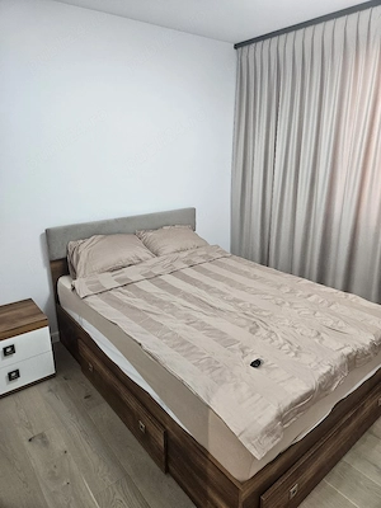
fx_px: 338
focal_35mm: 23
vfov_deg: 73.9
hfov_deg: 58.9
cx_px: 190
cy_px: 254
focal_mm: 5.4
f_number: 1.8
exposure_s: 1/101
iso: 200
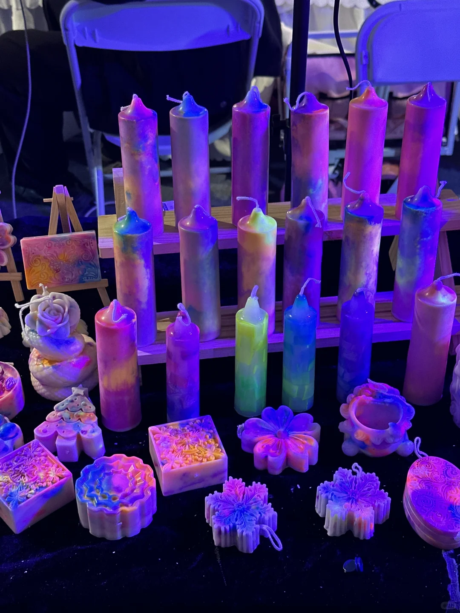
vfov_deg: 39.7
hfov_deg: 30.3
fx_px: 850
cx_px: 230
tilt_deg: -37.6
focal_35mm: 48
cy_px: 306
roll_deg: +0.1
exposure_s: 1/38
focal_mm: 6.86
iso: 250
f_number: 1.78
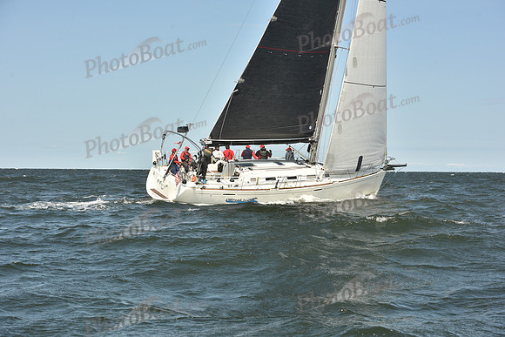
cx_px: 252
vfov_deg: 19.5
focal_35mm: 70
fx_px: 982
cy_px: 168
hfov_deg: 28.8
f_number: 9
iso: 250
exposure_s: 1/800
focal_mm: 70
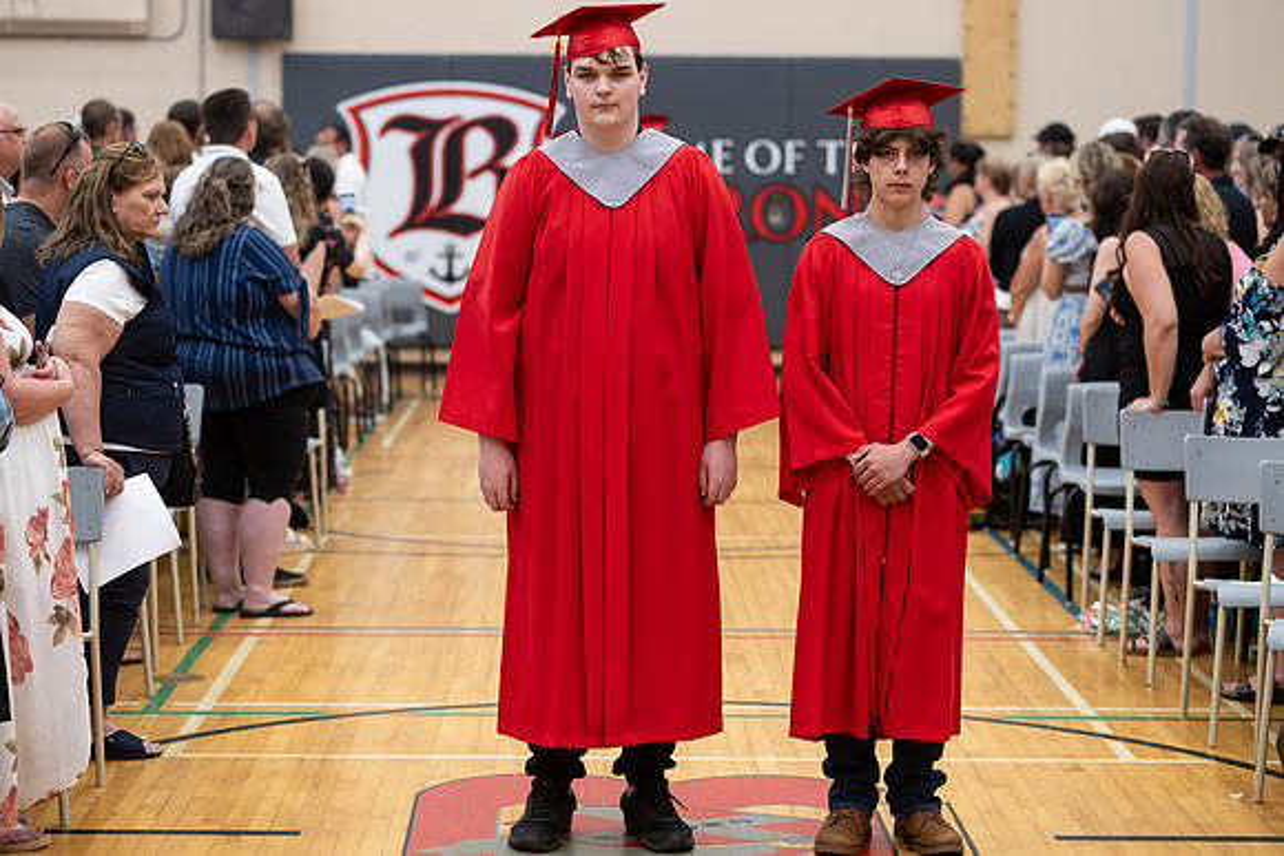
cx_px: 642
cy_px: 428
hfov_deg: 23.9
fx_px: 3032
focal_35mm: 85
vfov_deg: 16.1
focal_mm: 85
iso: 1000
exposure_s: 1/200
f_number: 2.8
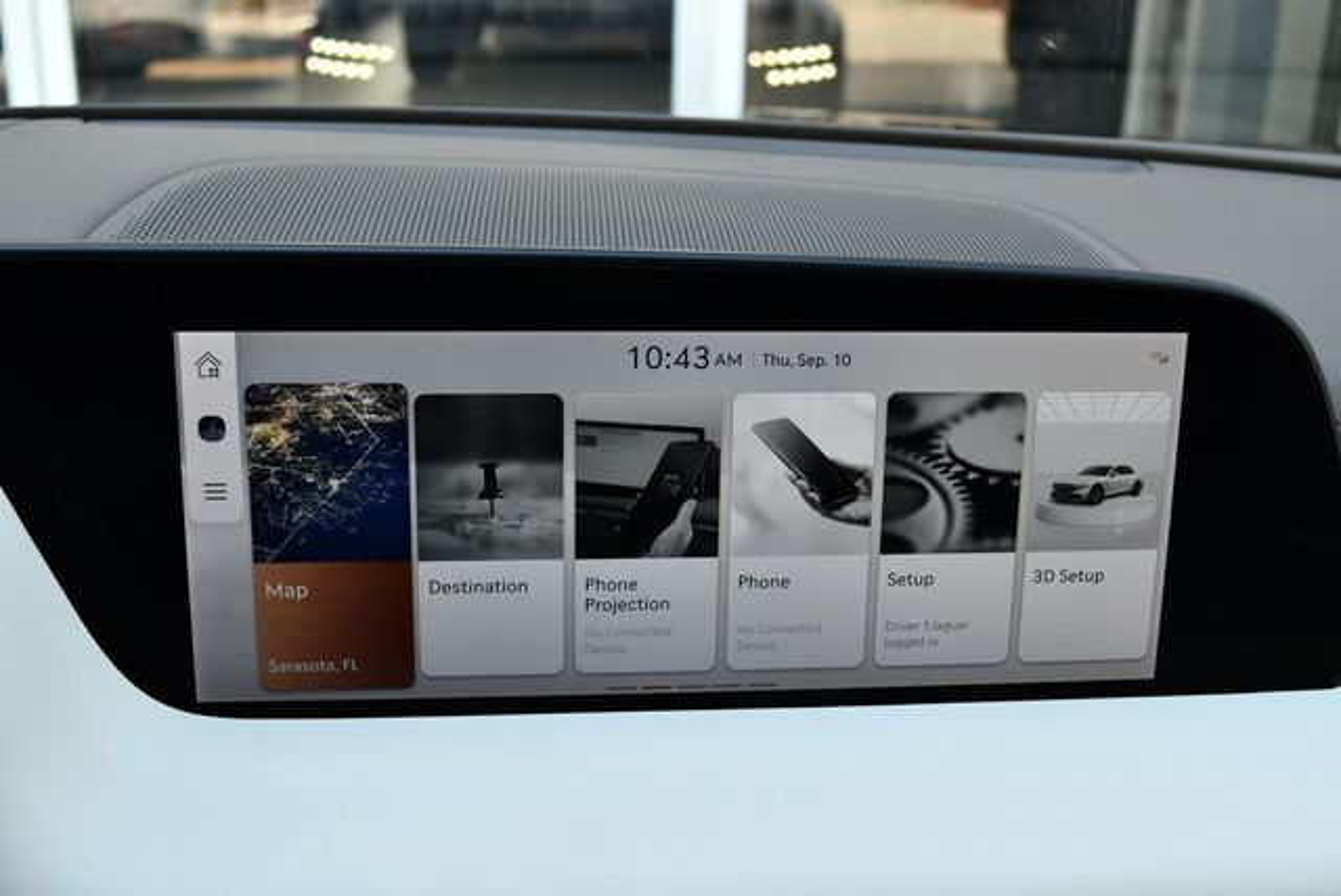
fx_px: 1491
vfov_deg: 33.5
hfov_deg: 48.4
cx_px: 670
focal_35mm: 40
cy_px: 448
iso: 400
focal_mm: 20
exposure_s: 1/250
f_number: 4
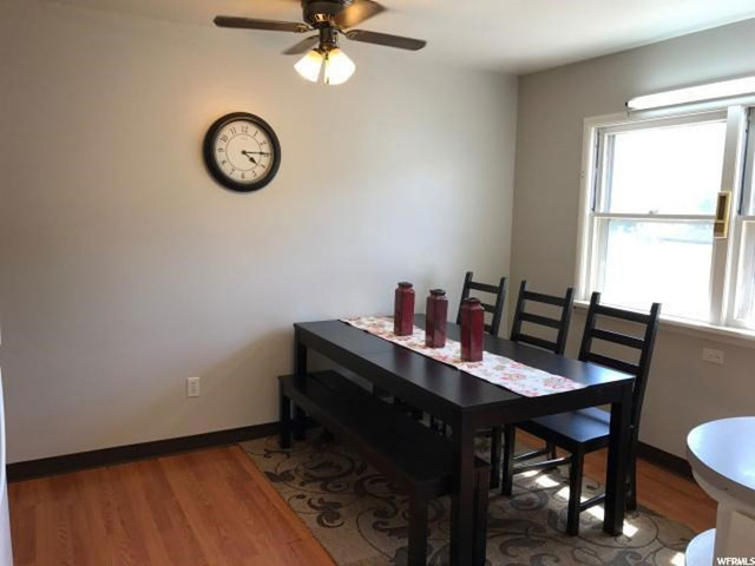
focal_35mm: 28
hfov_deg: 63.4
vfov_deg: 49.7
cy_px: 283
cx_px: 378
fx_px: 611
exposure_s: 1/120
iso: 40
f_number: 1.8
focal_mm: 3.99
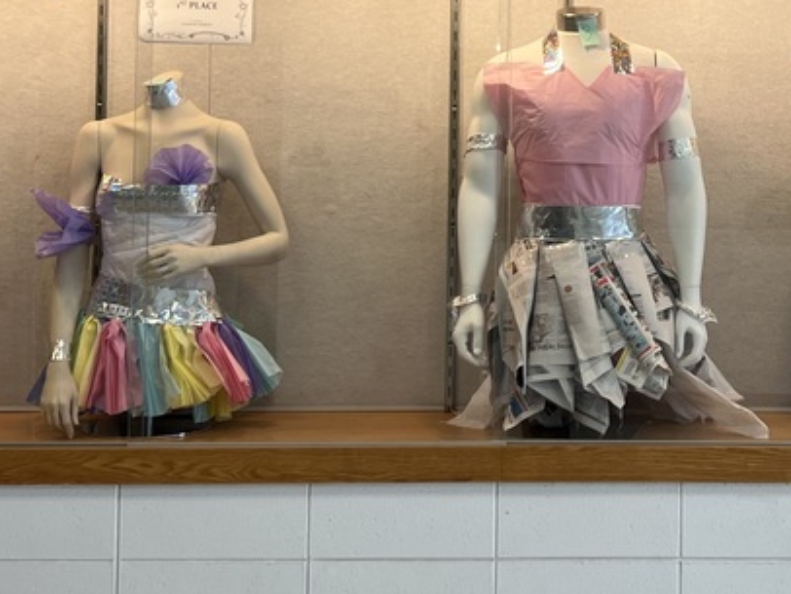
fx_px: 1463
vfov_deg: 22.6
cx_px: 604
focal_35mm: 64
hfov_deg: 29.7
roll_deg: +0.0
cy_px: 121
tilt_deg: +0.9
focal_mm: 5.7
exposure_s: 1/120
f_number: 1.5
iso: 50
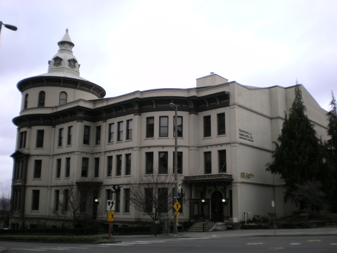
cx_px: 168
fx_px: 370
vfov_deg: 37.7
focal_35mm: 38
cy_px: 126
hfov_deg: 49.0
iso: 50
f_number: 3.1
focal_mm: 6.3
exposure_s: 1/130
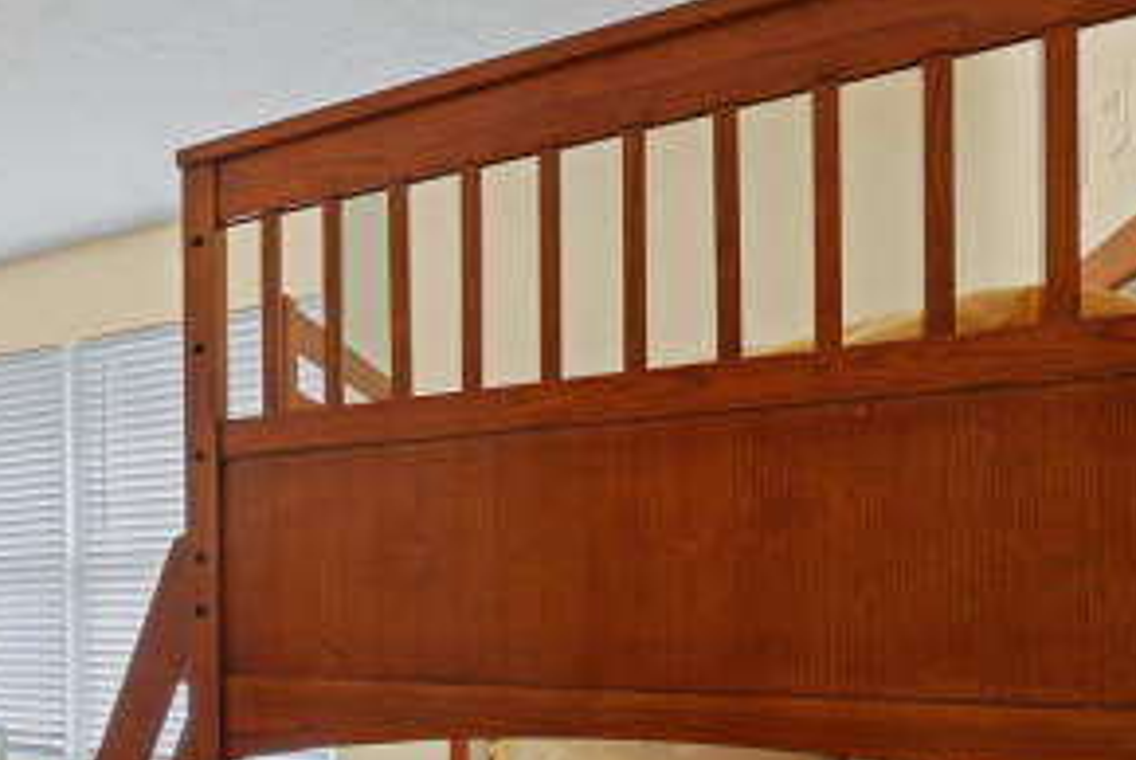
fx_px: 979
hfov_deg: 47.2
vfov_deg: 40.8
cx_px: -59
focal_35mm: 31
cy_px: 599
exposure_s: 1/13
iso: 400
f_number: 8
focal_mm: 12
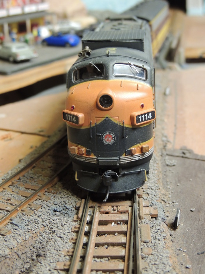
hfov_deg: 26.6
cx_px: 102
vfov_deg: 34.9
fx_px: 434
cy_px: 137
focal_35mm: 55
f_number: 3.7
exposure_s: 1/15
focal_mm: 9.8
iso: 500
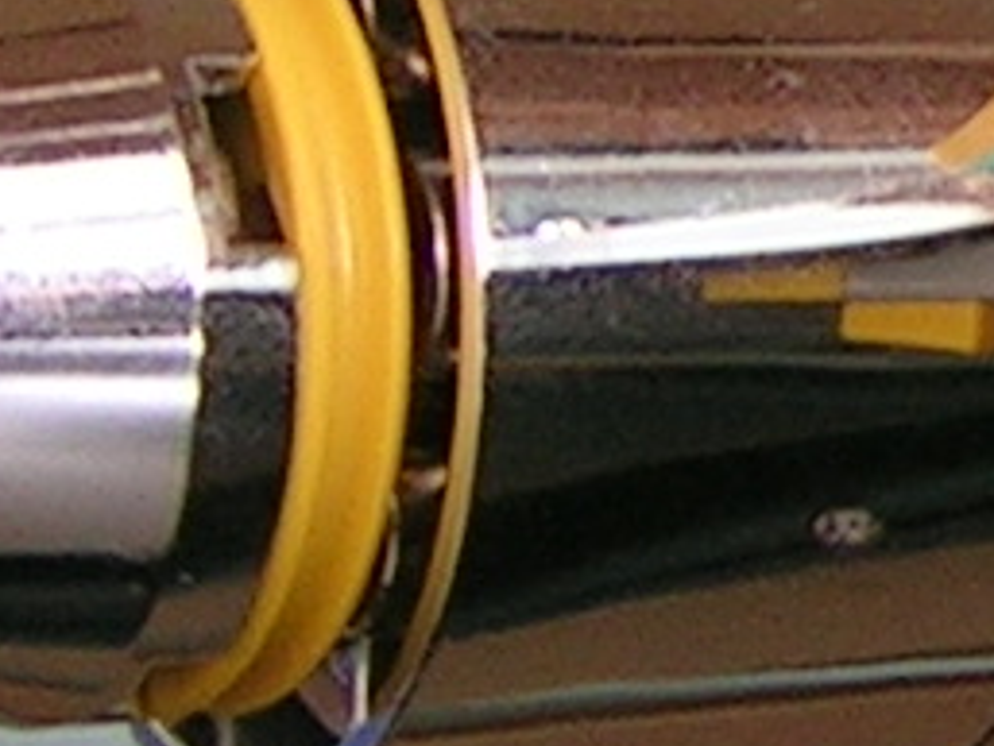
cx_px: 2557
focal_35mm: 279
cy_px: 216
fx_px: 8015
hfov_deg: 6.7
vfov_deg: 5.3
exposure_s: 1/6.1
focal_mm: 5.4
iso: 50
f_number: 2.8
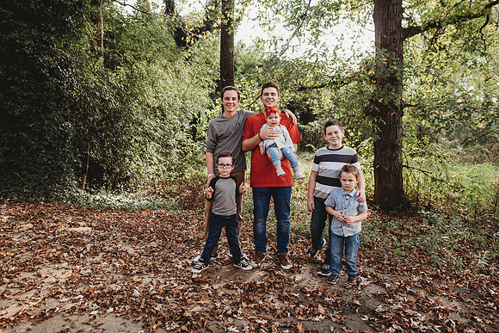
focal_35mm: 24
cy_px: 166
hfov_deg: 73.7
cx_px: 250
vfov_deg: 53.2
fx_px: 333
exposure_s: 1/250
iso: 500
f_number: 3.2
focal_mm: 24
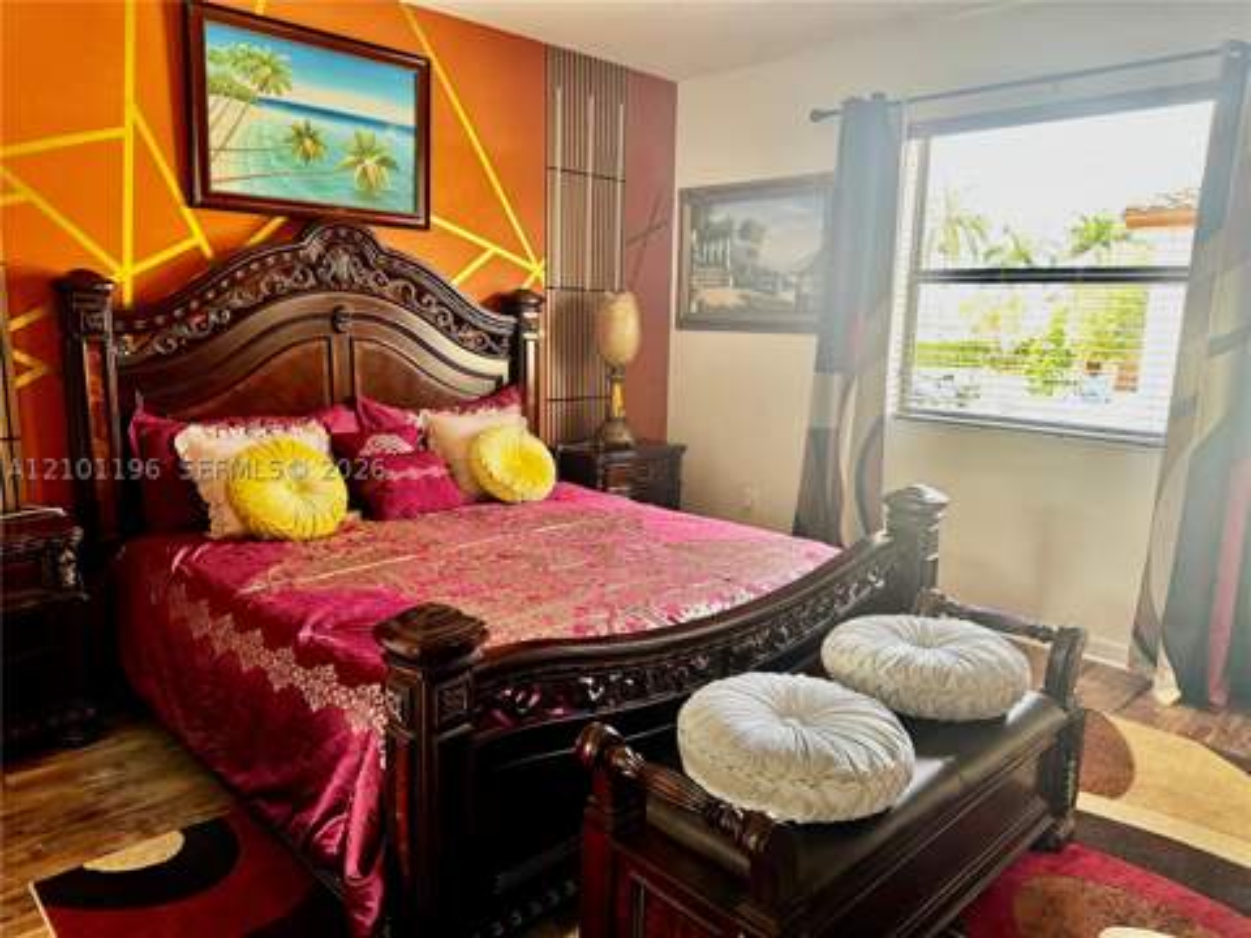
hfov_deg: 71.6
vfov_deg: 56.8
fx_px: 867
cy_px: 469
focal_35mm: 24
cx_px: 626
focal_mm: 6.76
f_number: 1.78
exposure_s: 1/60
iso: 320
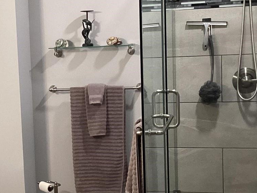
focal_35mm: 84
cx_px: 52
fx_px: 624
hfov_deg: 23.0
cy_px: 111
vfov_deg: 17.6
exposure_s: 1/50
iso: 250
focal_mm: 3.3
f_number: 2.4
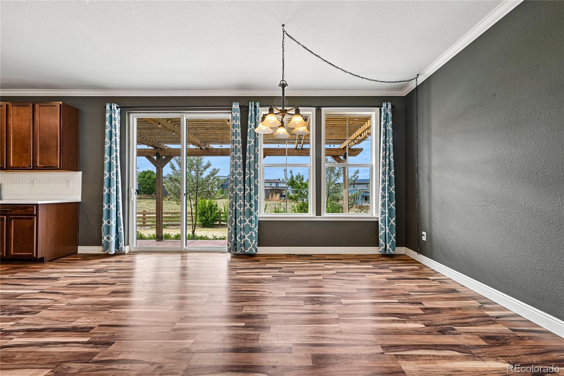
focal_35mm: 14
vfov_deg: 81.2
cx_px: 282
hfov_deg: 104.3
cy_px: 188
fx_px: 219
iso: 280
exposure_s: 1/15
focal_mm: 14
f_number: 11
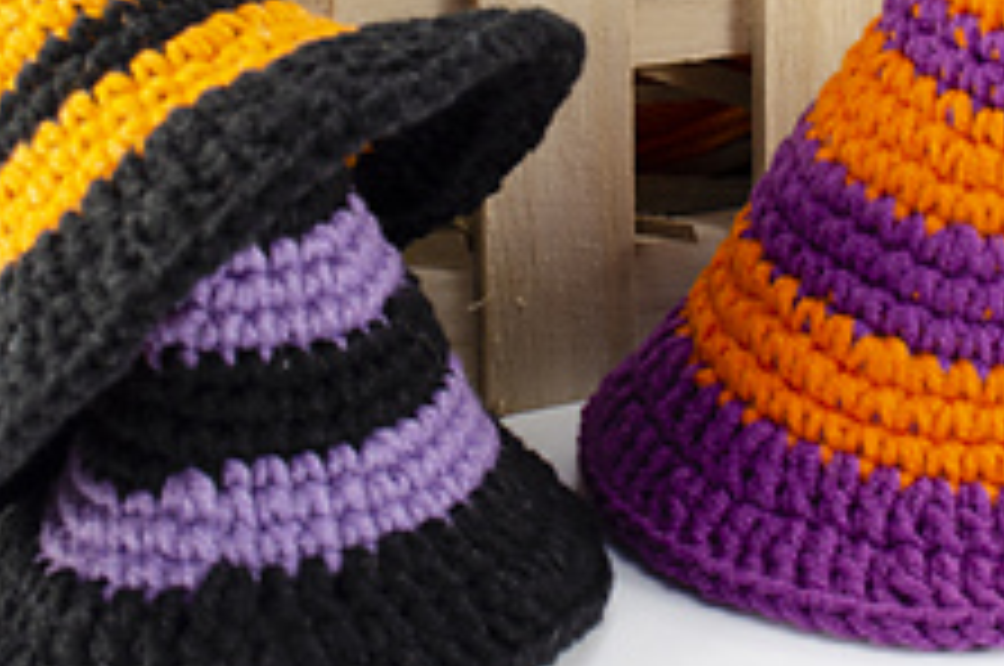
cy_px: -9
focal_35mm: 86
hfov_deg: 23.6
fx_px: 2395
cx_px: 671
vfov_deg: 15.5
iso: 100
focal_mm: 20
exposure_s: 1/8
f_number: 11
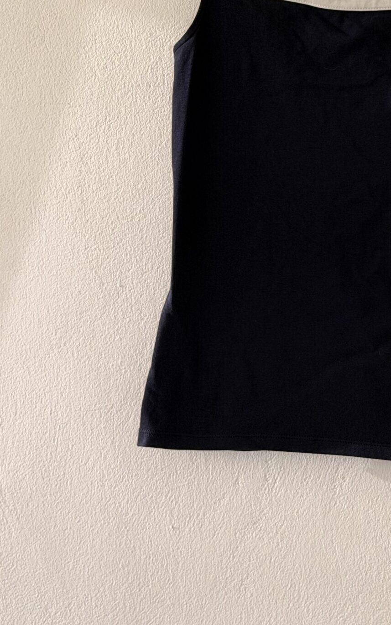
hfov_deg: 13.6
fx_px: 1620
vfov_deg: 21.8
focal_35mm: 95
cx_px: 380
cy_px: 268
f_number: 1.78
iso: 64
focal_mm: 6.76
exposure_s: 1/291
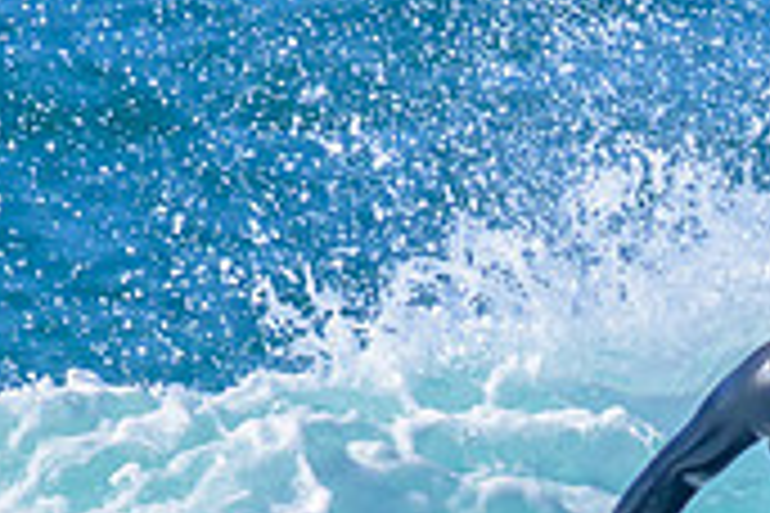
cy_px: 594
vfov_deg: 0.4
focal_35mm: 3418
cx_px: 1053
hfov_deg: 0.6
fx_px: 73102
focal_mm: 800
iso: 800
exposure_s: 1/2000
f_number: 11
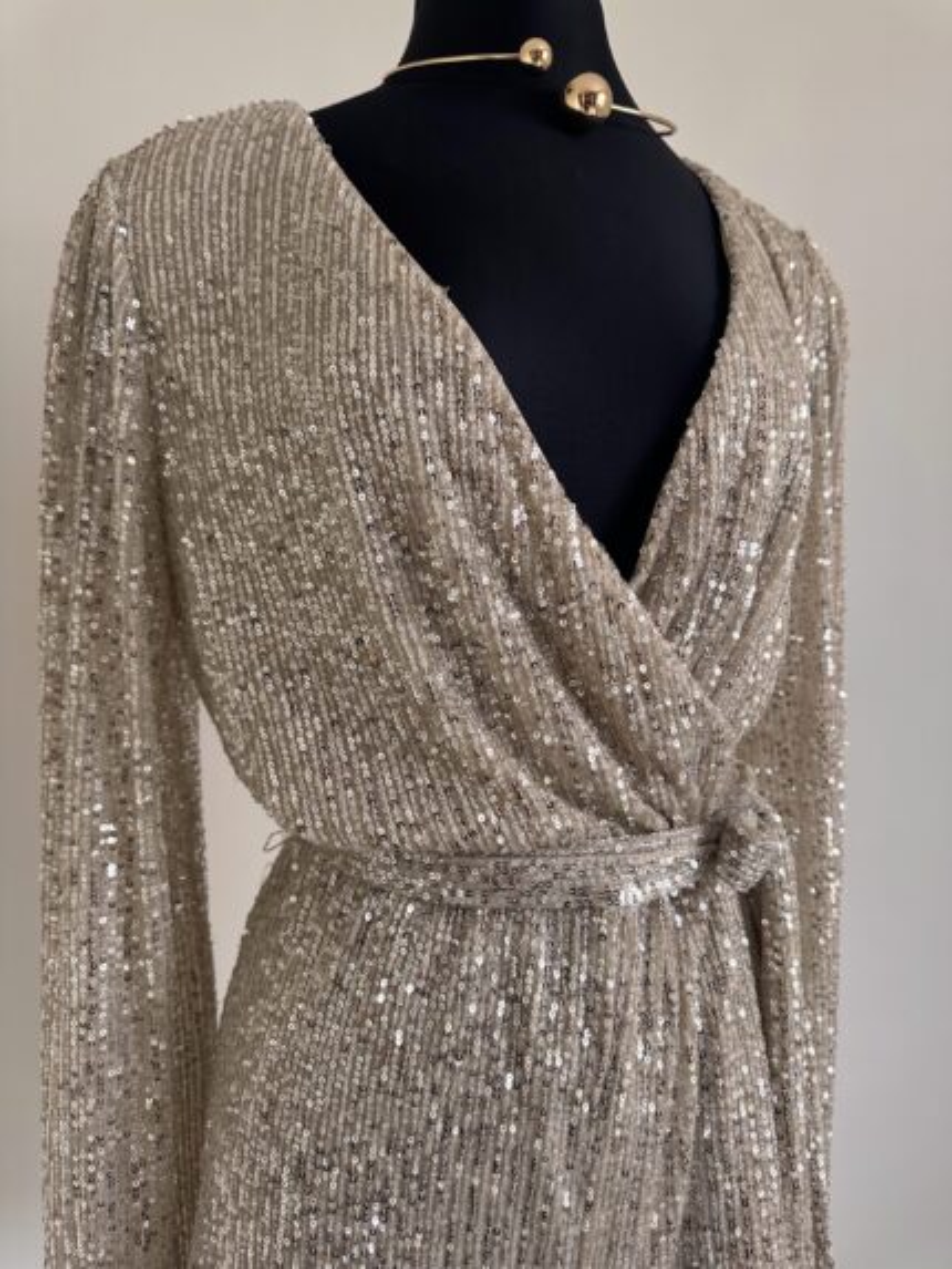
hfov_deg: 56.8
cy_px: 634
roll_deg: -1.1
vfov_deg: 71.6
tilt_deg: -3.8
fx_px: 880
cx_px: 476
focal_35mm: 24
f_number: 1.78
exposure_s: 1/121
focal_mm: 6.86
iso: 125
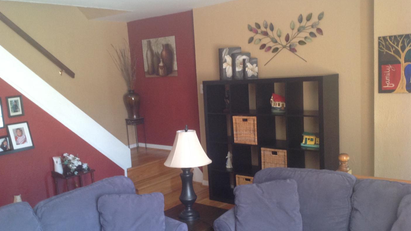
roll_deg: +3.6
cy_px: 127
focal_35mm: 39
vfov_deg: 30.4
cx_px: 201
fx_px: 425
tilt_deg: -9.1
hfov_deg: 51.6
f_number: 2.4
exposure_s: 1/15
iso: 160
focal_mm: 4.28
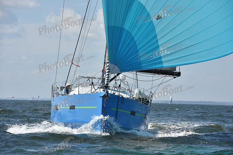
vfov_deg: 7.4
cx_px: 116
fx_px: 1204
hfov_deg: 11.1
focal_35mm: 186
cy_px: 78
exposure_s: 1/1250
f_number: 10
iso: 320
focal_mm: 185
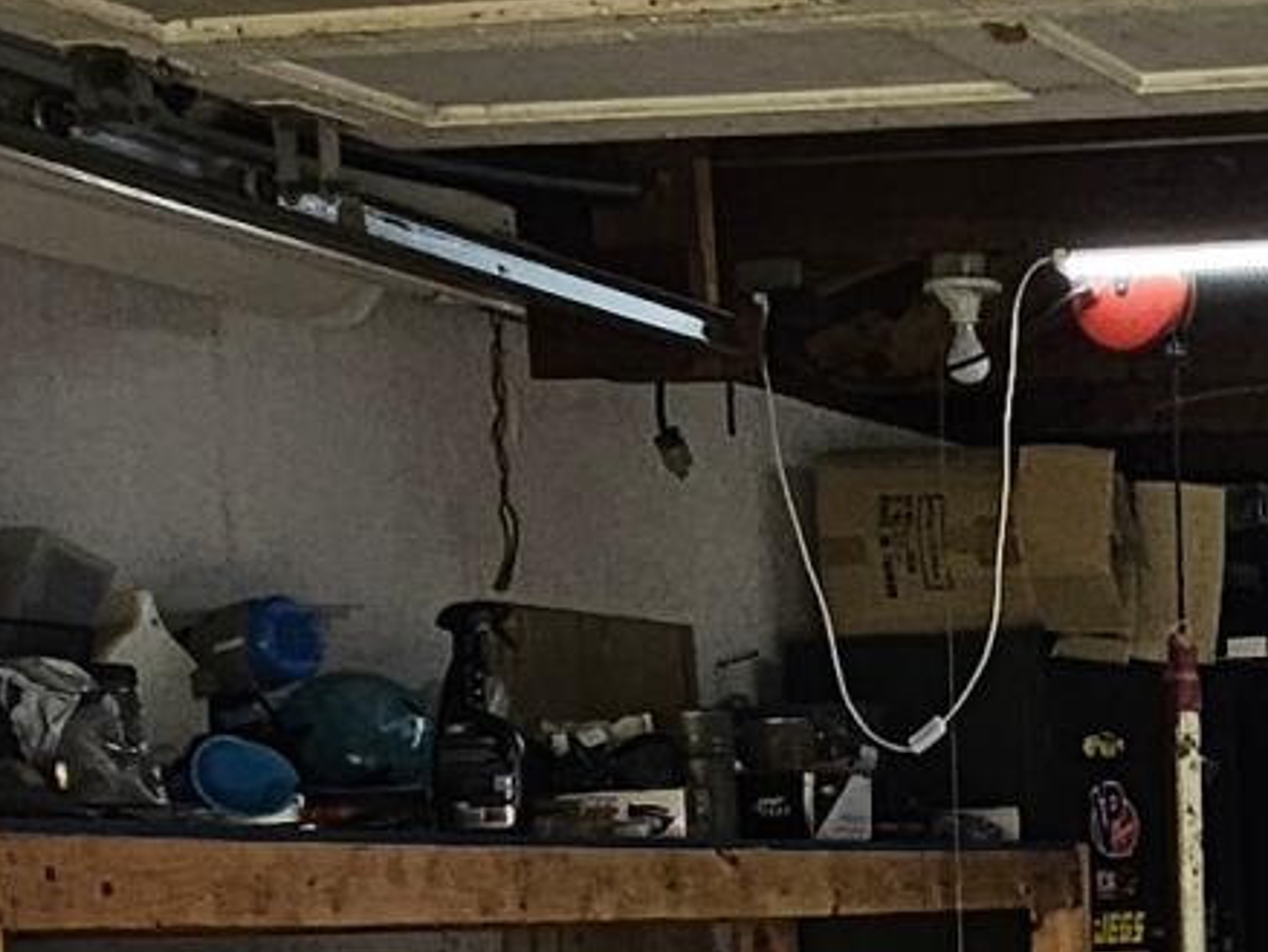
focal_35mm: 89
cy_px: 1247
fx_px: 3262
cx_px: 1766
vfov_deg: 15.8
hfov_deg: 19.8
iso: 50
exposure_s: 1/195
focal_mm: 2.2
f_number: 2.2
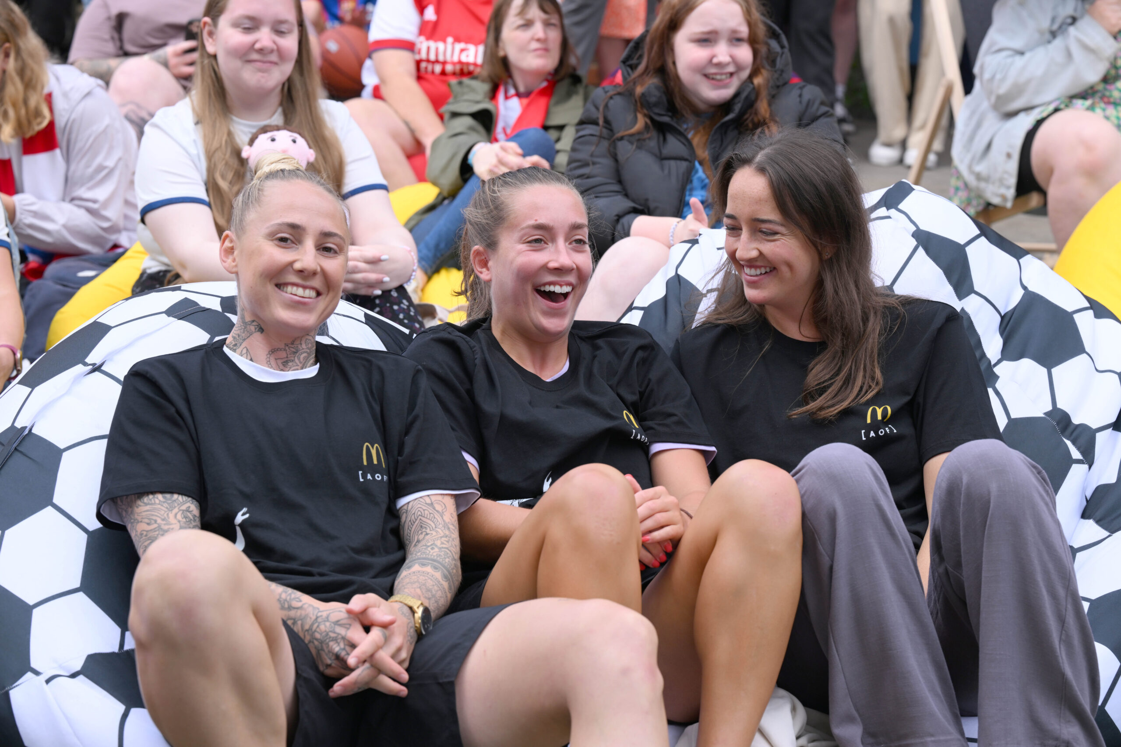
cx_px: 560
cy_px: 374
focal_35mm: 93
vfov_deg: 14.7
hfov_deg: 21.9
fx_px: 2896
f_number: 5.6
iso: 200
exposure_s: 1/500
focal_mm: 93
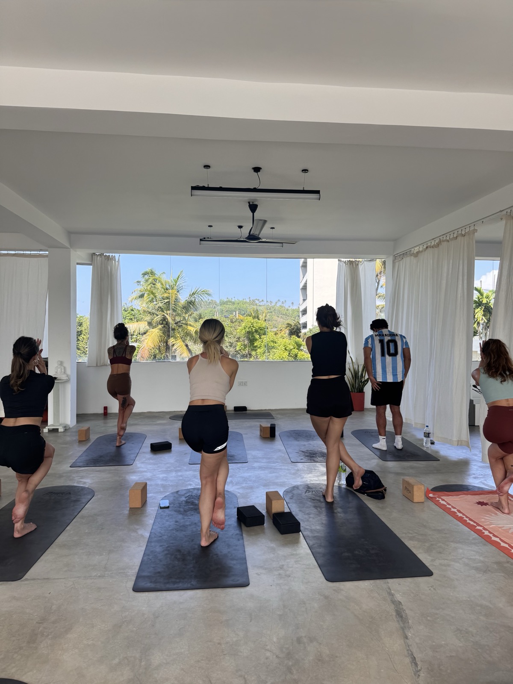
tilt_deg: +0.1
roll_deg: +1.0
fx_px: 474
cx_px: 256
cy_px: 342
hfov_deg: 56.8
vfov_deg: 71.6
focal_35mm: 24
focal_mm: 6.76
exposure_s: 1/842
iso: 80
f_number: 1.78
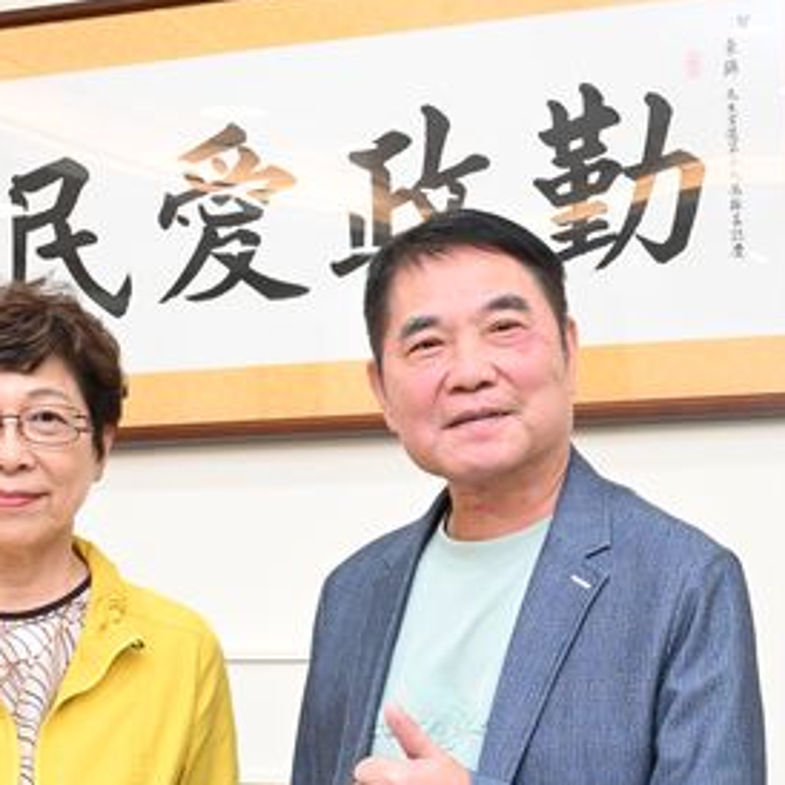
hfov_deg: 19.9
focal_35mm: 87
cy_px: 610
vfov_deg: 19.8
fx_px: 2232
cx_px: 292
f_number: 7.1
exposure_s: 1/160
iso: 2500
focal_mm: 26
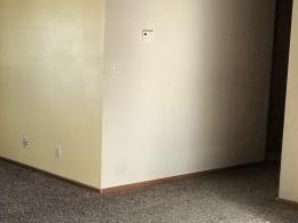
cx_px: 45
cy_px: 133
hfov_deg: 29.3
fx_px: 551
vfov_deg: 22.9
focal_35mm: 64
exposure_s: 1/314
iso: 50
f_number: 1.7
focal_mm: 4.3
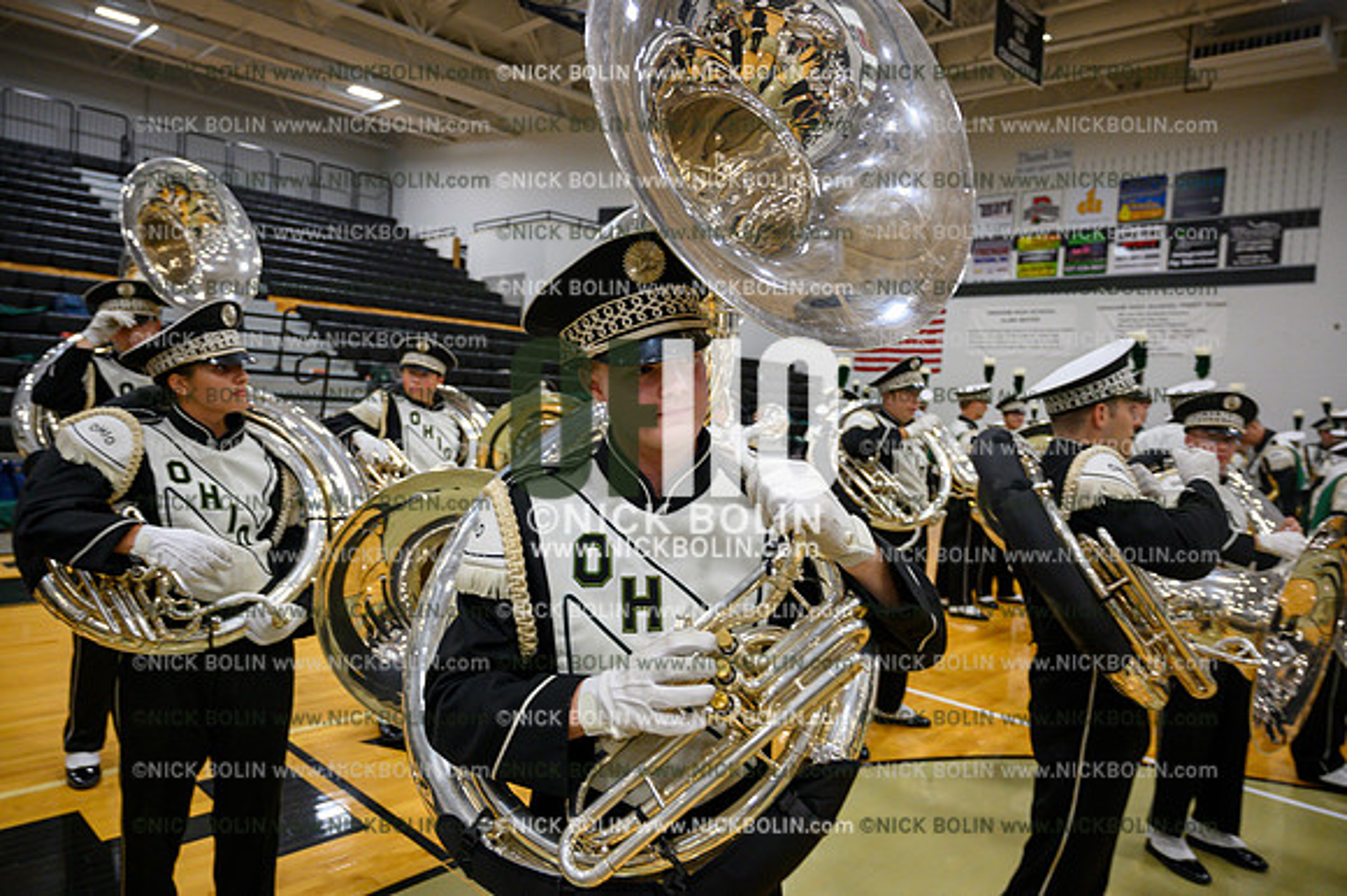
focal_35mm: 24
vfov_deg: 53.1
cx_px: 674
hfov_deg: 73.8
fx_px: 897
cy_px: 448
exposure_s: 1/250
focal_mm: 24
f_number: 4
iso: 1250
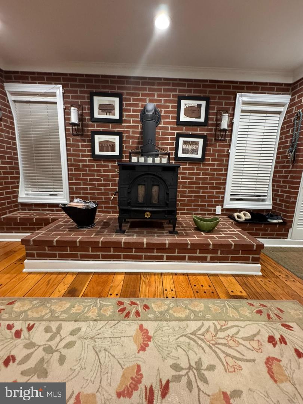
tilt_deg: -13.7
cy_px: 202
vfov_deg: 102.1
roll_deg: +0.8
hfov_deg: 85.7
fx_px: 163
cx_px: 152
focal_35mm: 14
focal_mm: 2.22
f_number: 2.2
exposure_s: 1/60
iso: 640
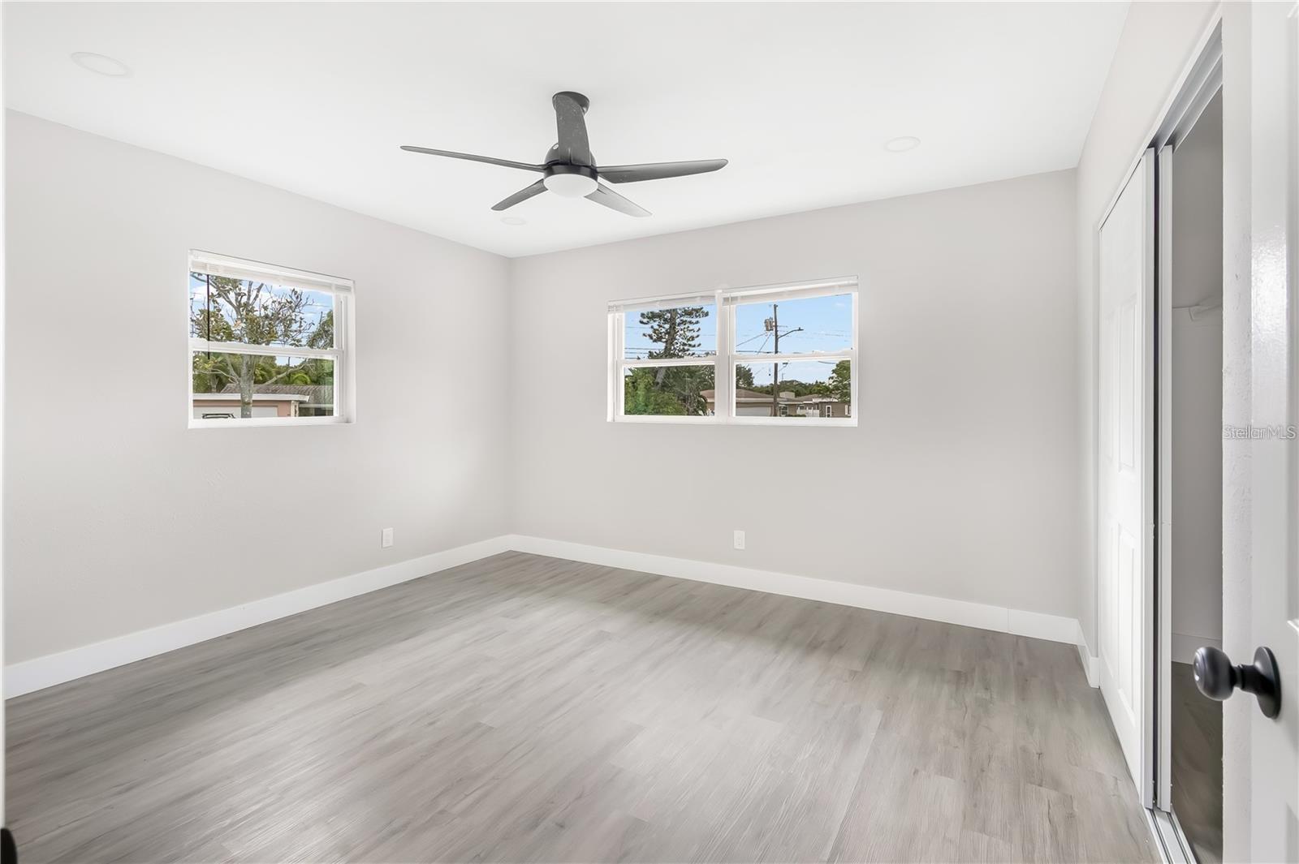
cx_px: 650
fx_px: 541
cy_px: 432
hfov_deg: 100.4
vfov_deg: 77.3
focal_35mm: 15
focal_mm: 10
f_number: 6.3
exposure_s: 1/15
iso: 900
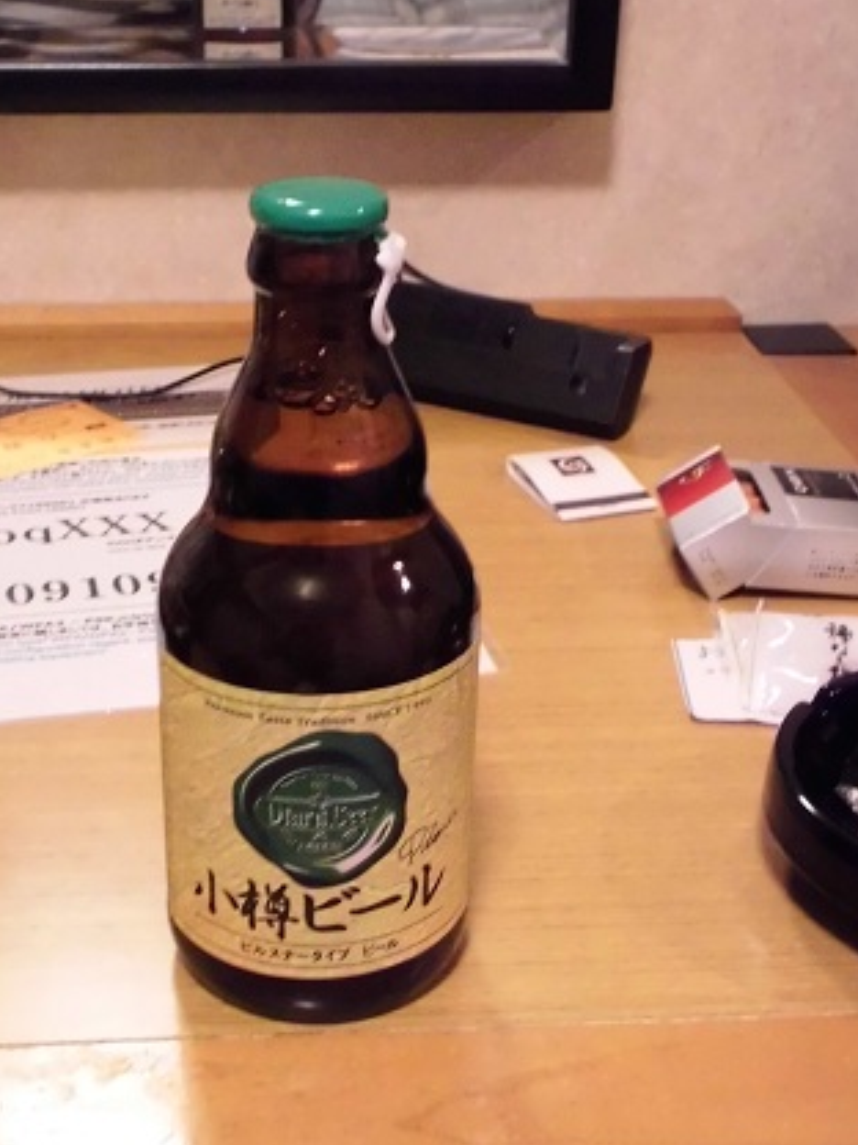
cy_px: 637
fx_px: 1785
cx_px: 342
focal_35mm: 54
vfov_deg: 35.5
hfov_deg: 27.0
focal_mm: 7.9
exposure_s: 1/15
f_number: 4.2
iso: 800
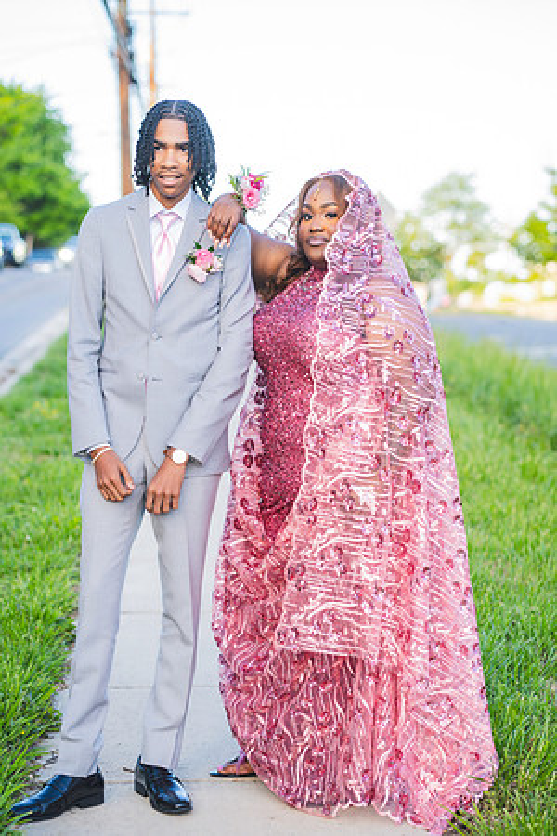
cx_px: 278
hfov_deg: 16.1
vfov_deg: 23.9
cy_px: 418
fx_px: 1973
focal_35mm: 85
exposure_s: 1/125
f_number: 3.2
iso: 200
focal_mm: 85
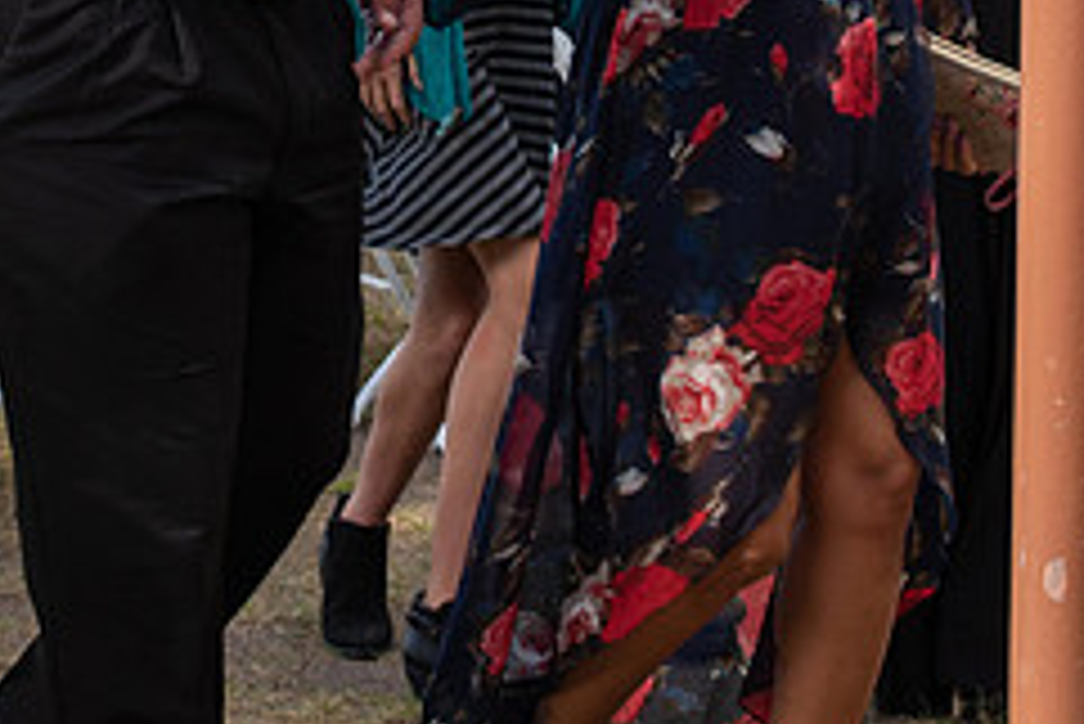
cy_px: -110
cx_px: 297
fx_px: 5212
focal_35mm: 173
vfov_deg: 7.9
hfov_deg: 11.8
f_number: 8
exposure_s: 1/250
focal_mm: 48
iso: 280
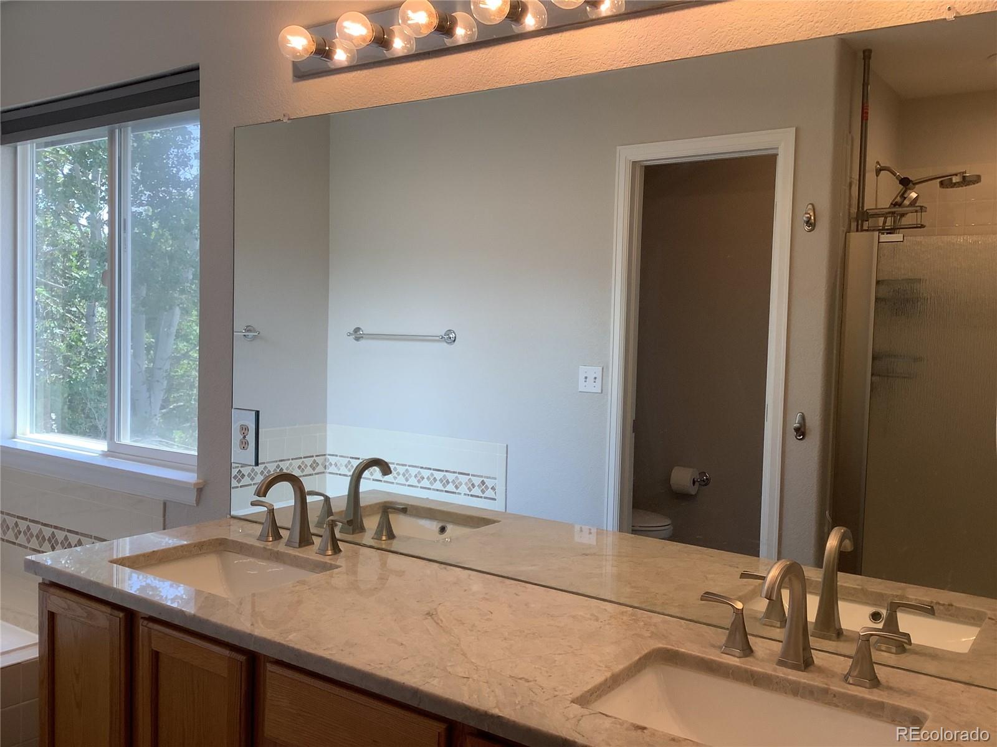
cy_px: 374
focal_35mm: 31
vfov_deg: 45.4
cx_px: 498
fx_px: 893
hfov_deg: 58.4
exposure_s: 1/120
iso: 50
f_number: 2.4
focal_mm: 3.3
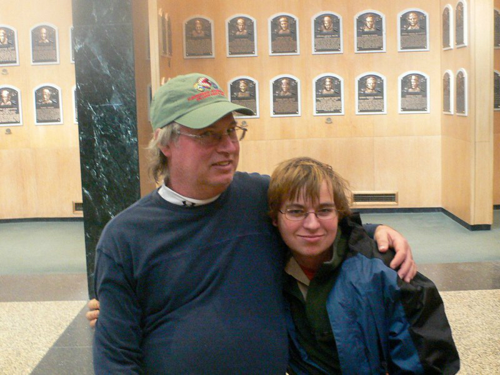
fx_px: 722
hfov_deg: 38.2
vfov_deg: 29.1
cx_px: 250
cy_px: 188
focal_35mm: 50
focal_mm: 6.7
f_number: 2.8
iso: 200
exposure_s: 1/10
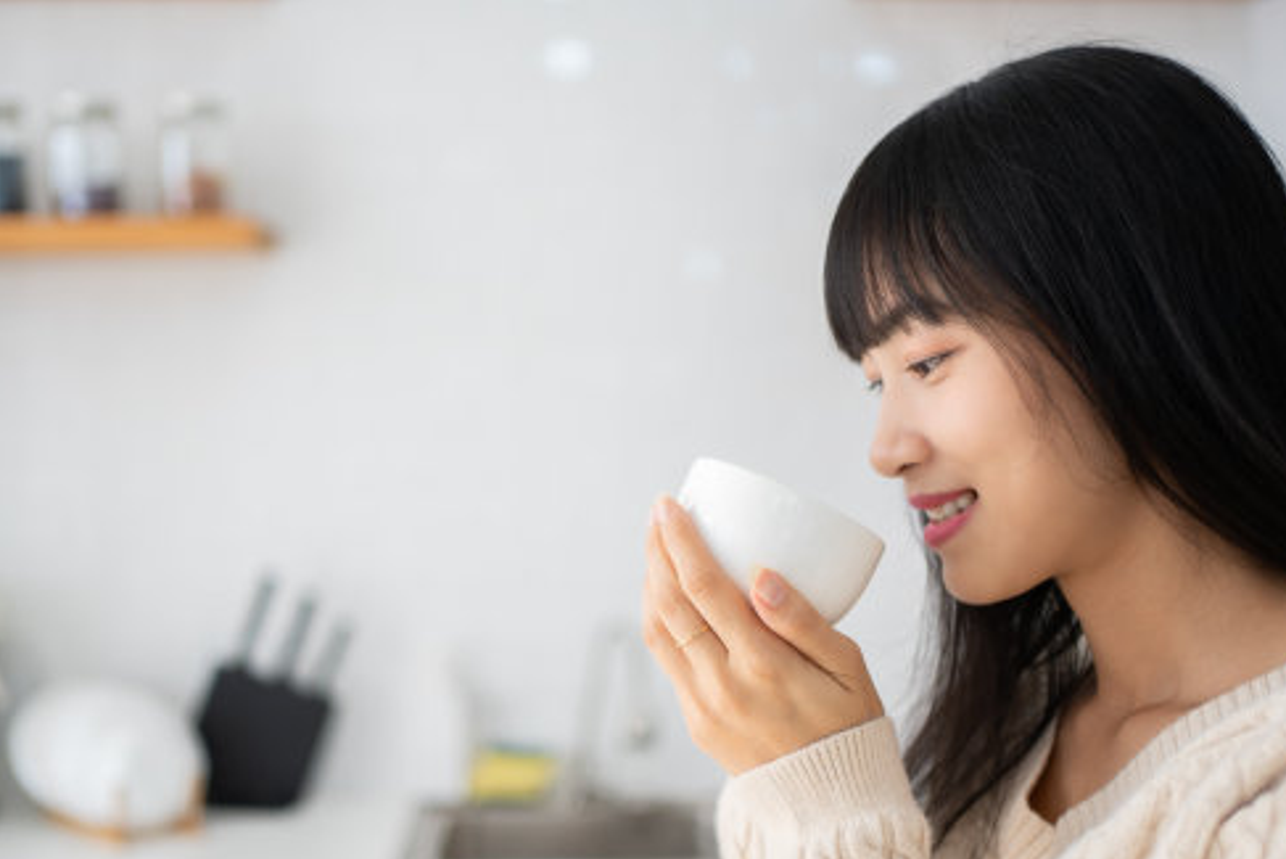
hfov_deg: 44.4
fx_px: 1572
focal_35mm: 44
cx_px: 570
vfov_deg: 30.5
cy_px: 515
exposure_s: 1/400
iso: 200
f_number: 1.8
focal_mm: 35
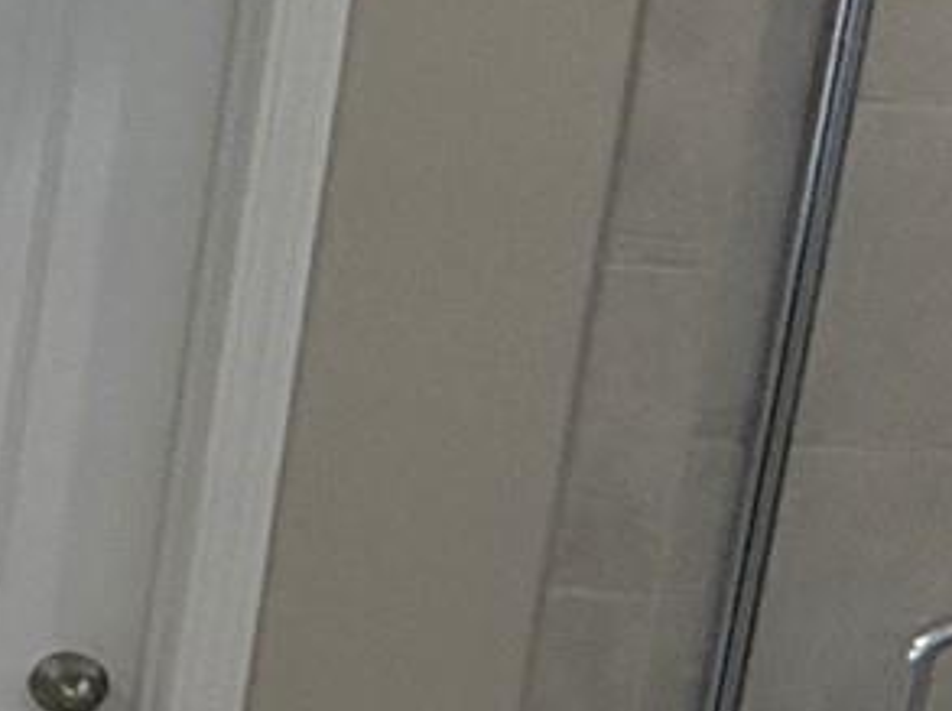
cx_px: -1742
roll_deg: -0.2
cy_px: 477
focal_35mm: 98
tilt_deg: -10.7
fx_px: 2692
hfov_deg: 12.1
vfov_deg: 15.0
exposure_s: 1/120
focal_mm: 2.22
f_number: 2.2
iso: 125
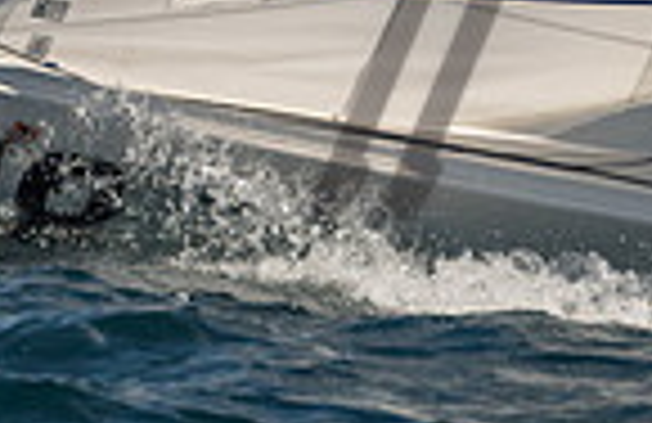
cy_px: -560
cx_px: -203
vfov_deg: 1.9
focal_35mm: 726
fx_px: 13037
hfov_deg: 2.9
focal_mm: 145
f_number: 9
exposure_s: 1/1000
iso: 640
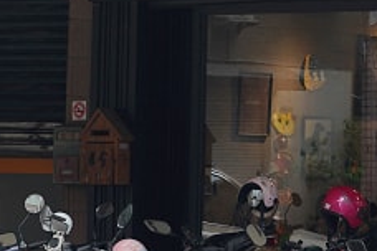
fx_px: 2754
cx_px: 384
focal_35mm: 263
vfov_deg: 5.2
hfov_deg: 7.8
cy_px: -25
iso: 160
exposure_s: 1/160
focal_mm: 50
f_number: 4
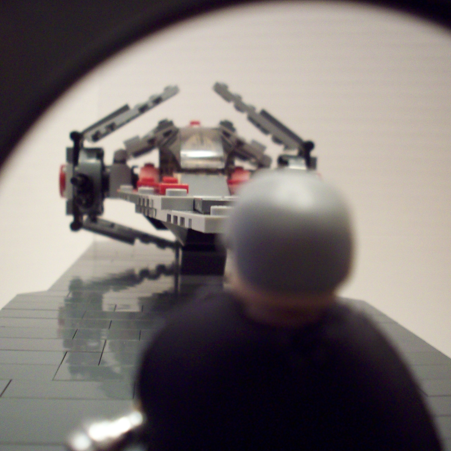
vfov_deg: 38.3
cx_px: 230
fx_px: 649
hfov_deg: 38.3
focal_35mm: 44
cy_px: 227
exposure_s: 1/9.19
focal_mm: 6.2
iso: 160
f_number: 2.8
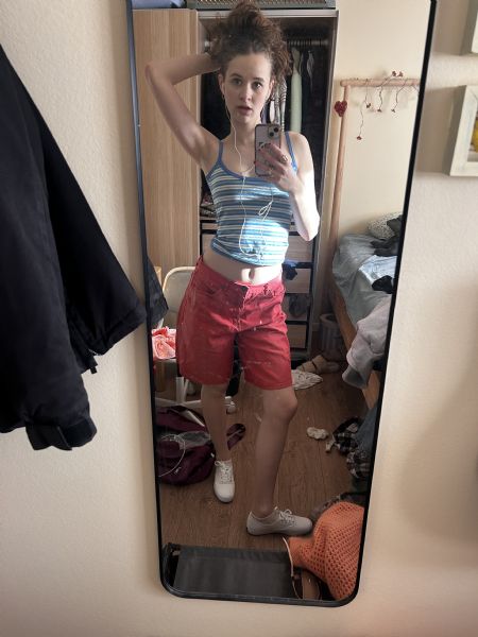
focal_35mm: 26
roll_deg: -1.2
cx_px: 239
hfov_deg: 53.1
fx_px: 479
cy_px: 318
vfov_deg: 67.3
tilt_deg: -20.5
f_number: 1.5
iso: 125
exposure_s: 1/95
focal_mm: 5.7
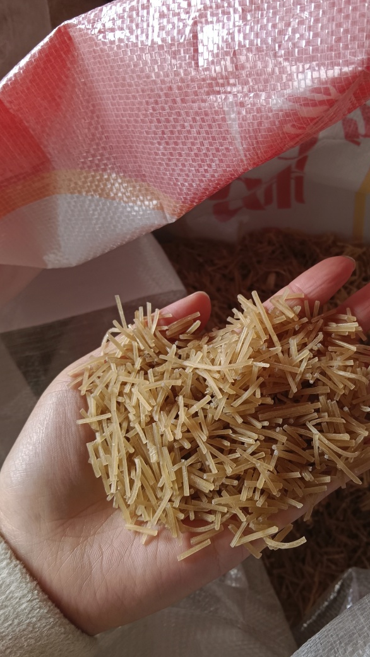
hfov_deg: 39.8
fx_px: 506
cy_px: 331
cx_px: 242
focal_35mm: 29
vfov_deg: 66.1
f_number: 1.8
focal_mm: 3.96
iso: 273
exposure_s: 1/100
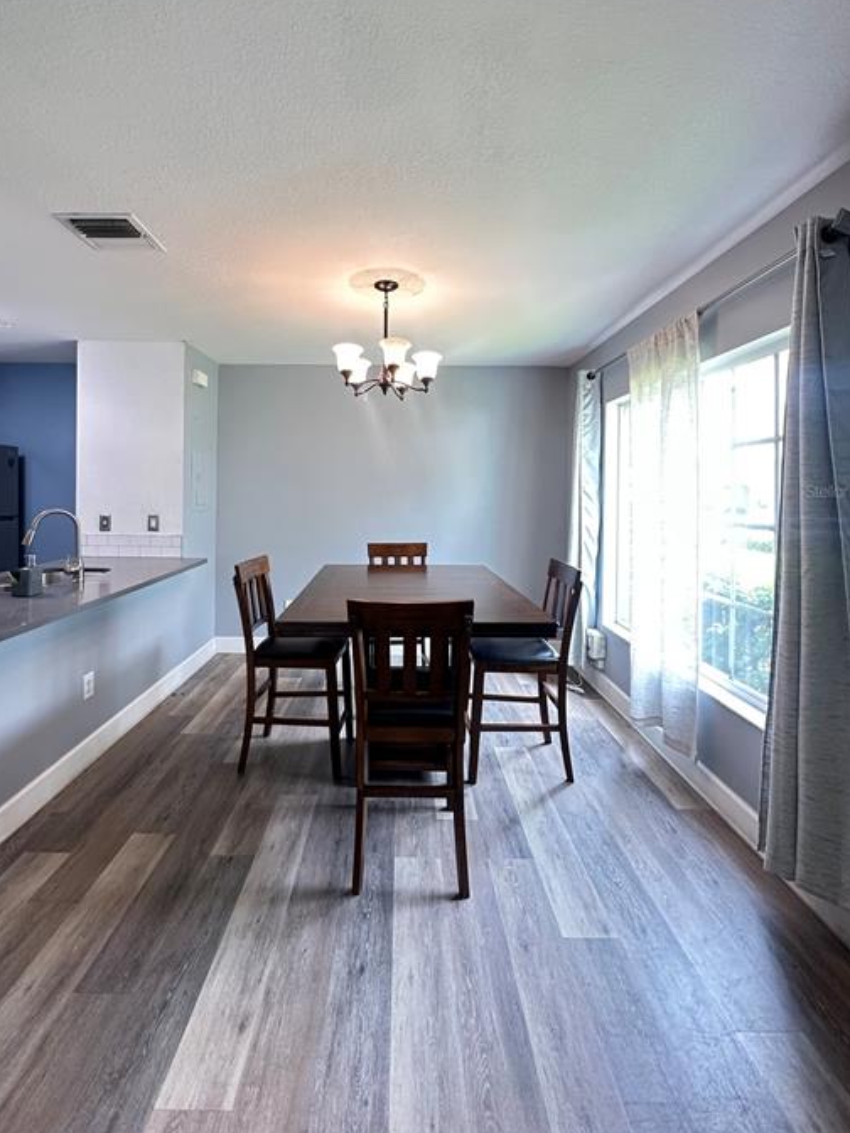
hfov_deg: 78.0
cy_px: 491
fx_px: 524
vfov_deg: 93.9
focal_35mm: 16
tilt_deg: +0.2
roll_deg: -1.6
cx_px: 396
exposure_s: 1/60
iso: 250
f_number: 2.2
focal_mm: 2.22
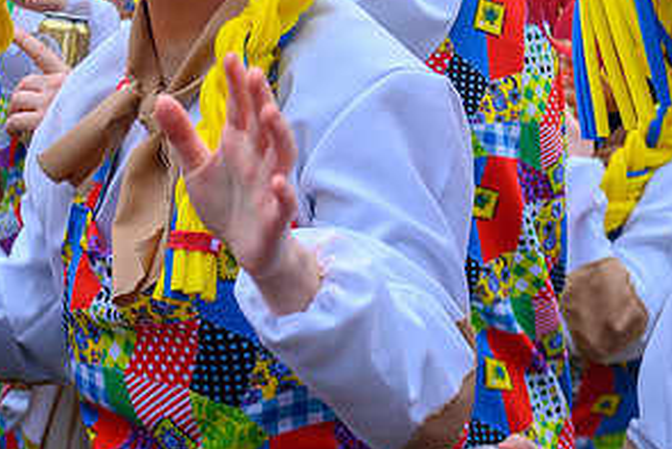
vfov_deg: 12.1
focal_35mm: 112
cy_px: 24
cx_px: 376
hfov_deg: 18.2
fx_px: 2092
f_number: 5
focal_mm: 38
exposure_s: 1/250
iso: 400
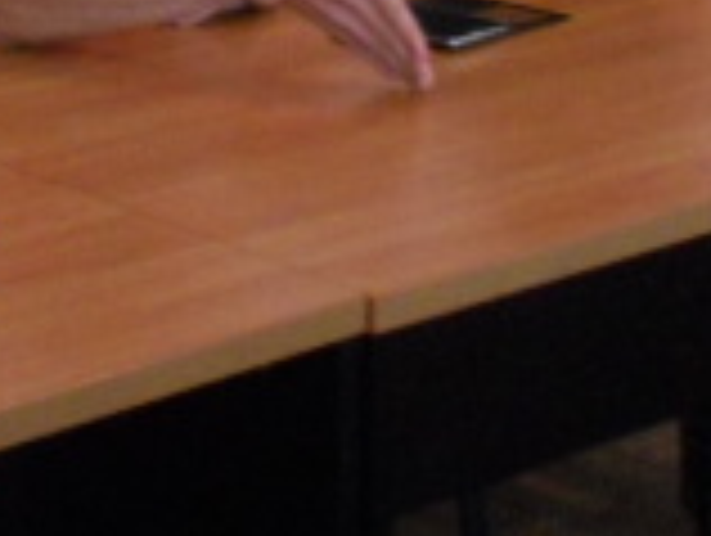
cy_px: -541
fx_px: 3826
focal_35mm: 186
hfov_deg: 10.6
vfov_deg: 7.7
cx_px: 513
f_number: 4.3
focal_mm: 8.2
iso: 500
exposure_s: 1/30
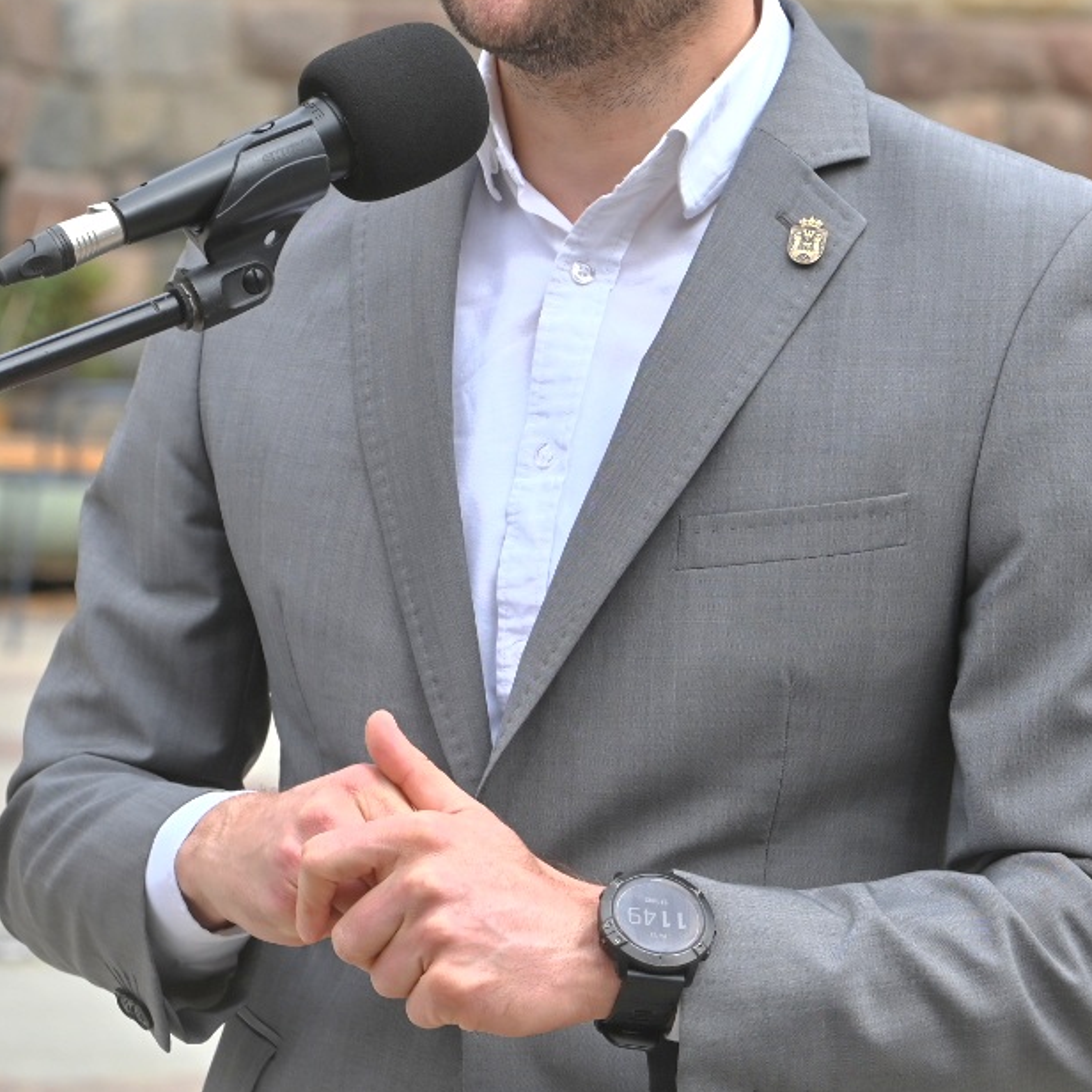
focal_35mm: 190
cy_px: 342
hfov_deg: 9.2
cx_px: 468
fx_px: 6781
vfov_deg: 9.2
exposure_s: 1/250
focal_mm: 85
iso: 100
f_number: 7.1
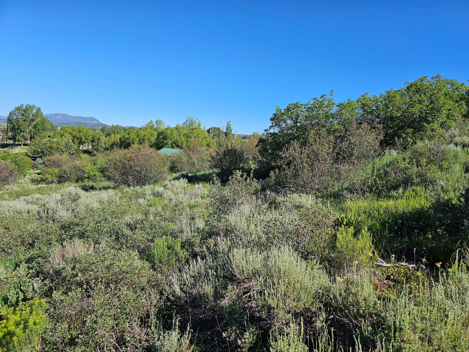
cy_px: 176
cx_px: 234
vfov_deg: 58.9
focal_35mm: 23
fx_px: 312
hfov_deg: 73.9
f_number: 1.7
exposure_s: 1/734
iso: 10
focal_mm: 6.3
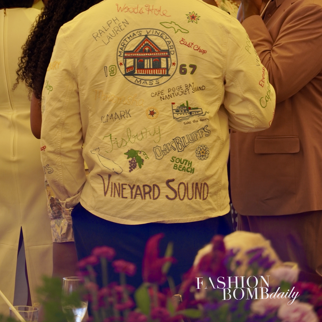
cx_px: 161
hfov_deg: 6.8
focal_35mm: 259
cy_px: 90
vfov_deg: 6.8
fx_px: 2722
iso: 400
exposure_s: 1/250
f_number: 5.6
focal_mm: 135
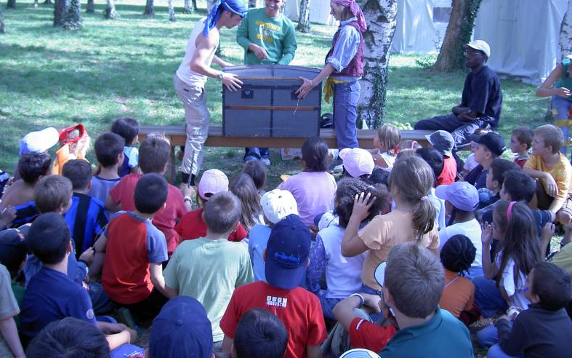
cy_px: 145
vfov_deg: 30.5
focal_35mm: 42
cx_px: 284
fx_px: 655
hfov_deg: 47.2
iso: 100
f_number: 2.8
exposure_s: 1/125
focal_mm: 8
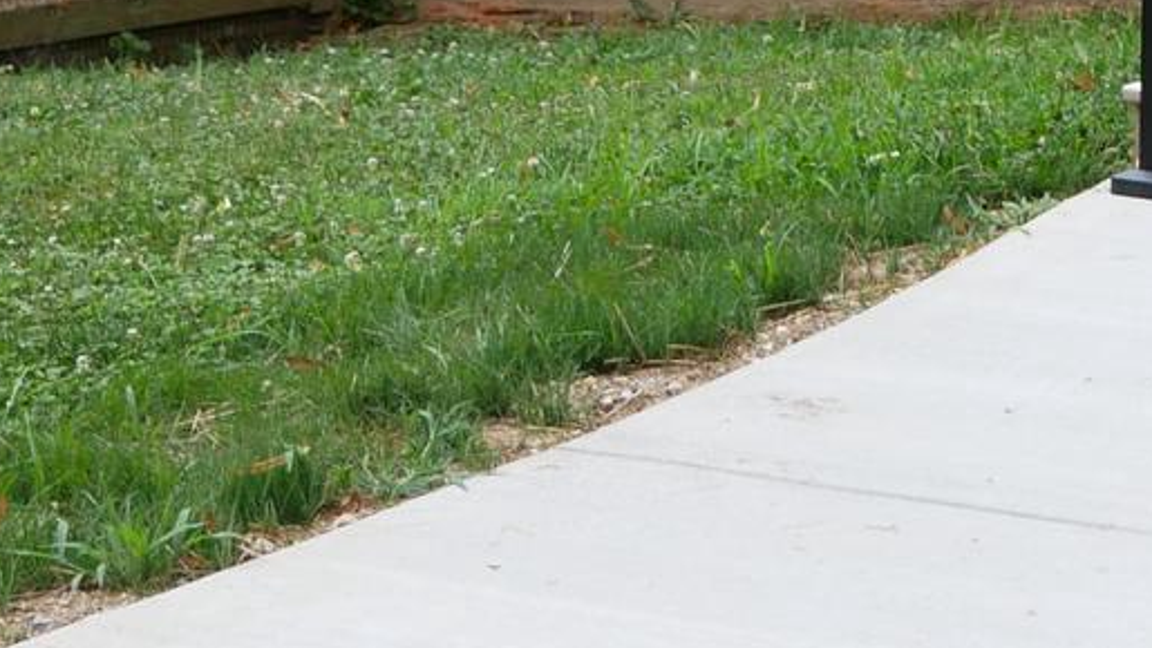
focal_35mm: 173
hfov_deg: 12.2
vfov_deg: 6.8
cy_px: -695
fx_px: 5286
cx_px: 1285
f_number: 4.1
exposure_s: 1/100
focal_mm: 20
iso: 200
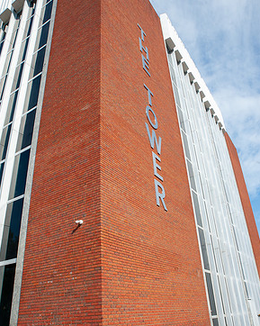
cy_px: 181
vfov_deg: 62.1
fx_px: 270
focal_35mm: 28
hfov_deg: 51.5
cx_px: 134
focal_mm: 24
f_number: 16
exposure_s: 1/200
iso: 400
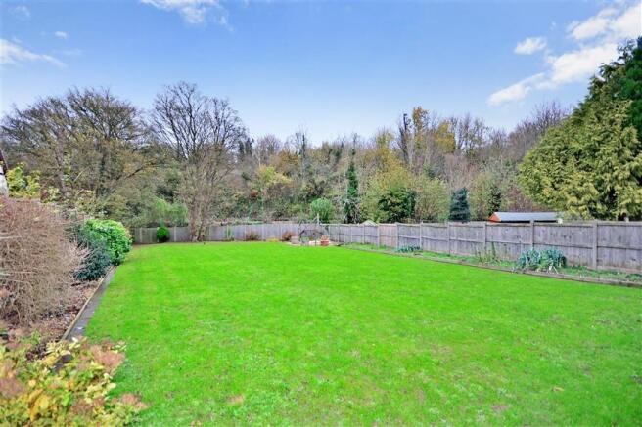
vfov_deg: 77.3
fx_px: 267
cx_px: 321
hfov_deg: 100.4
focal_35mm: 15
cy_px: 214
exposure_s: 1/25
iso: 400
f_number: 5
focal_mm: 10
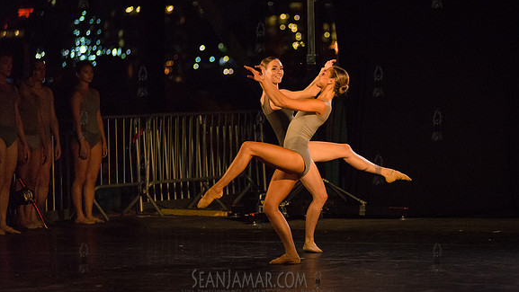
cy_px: 147
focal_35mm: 175
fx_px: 2409
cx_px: 298
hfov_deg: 12.3
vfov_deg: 6.9
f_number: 2.8
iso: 4000
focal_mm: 145
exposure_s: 1/640
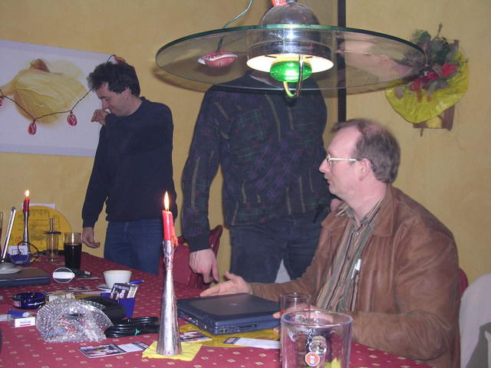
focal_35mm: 38
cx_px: 246
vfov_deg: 37.7
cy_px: 184
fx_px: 539
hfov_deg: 49.0
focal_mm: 5.8
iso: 238
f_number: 2.8
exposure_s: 1/60.1
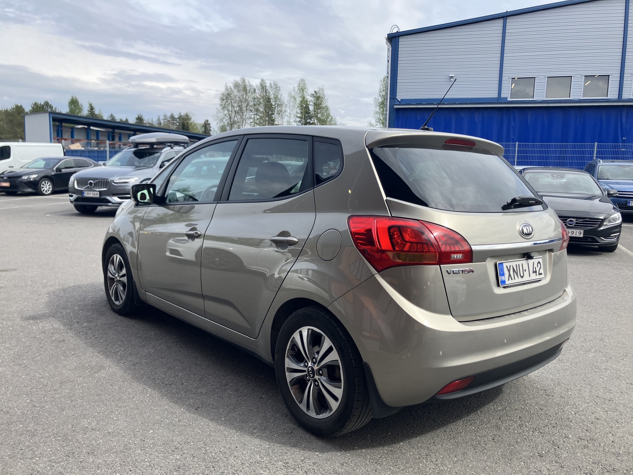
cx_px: 316
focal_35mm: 28
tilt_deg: -4.6
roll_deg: -1.4
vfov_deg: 49.7
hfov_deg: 63.4
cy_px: 238
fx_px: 512
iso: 32
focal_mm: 3.99
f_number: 1.8
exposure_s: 1/883
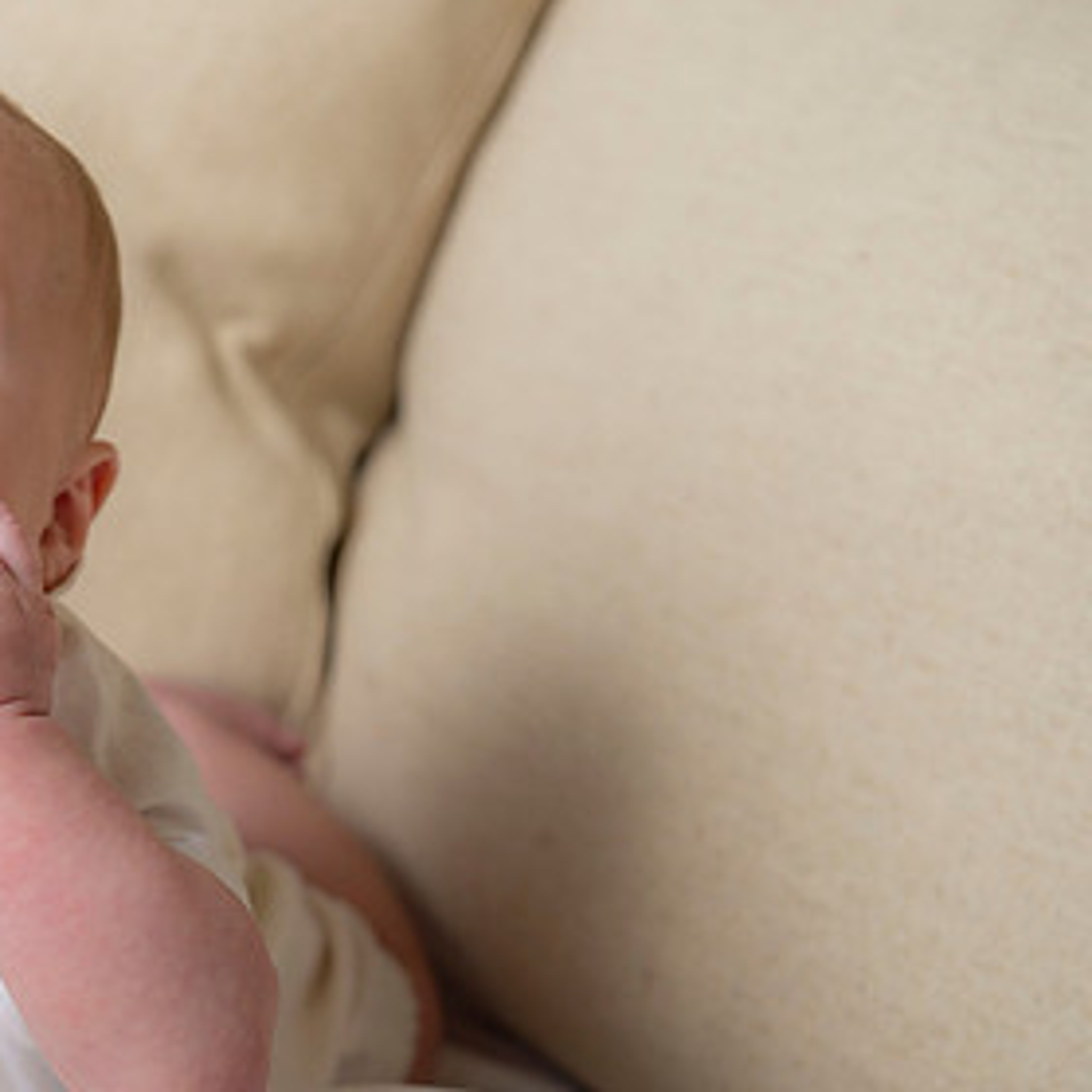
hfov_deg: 16.2
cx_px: 98
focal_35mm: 106
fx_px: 3783
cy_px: 751
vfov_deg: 16.4
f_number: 5
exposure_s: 1/200
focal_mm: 60
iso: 200
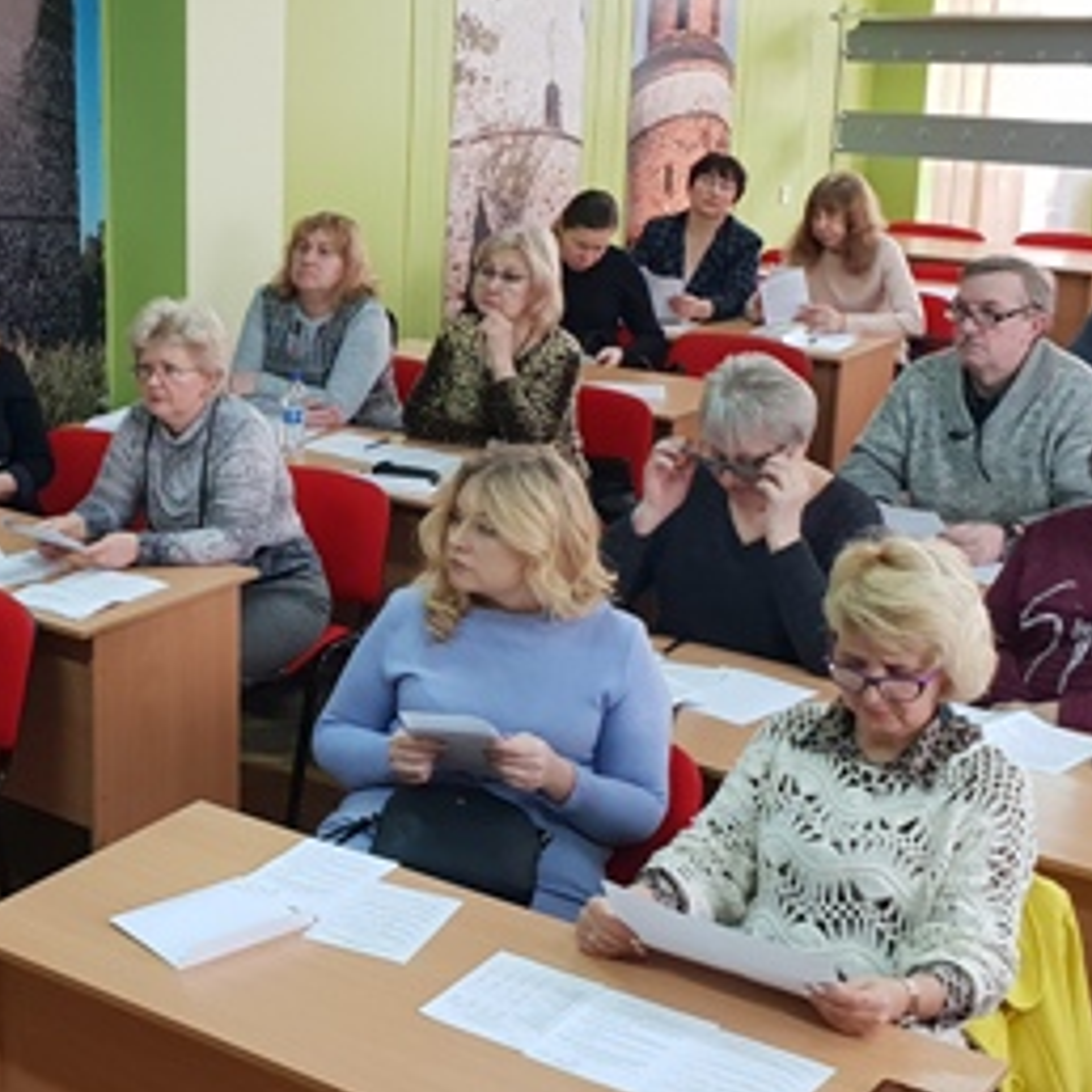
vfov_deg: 30.0
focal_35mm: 57
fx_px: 2034
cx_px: 68
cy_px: 491
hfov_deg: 28.6
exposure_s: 1/50
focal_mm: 4.3
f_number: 2.4
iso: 250
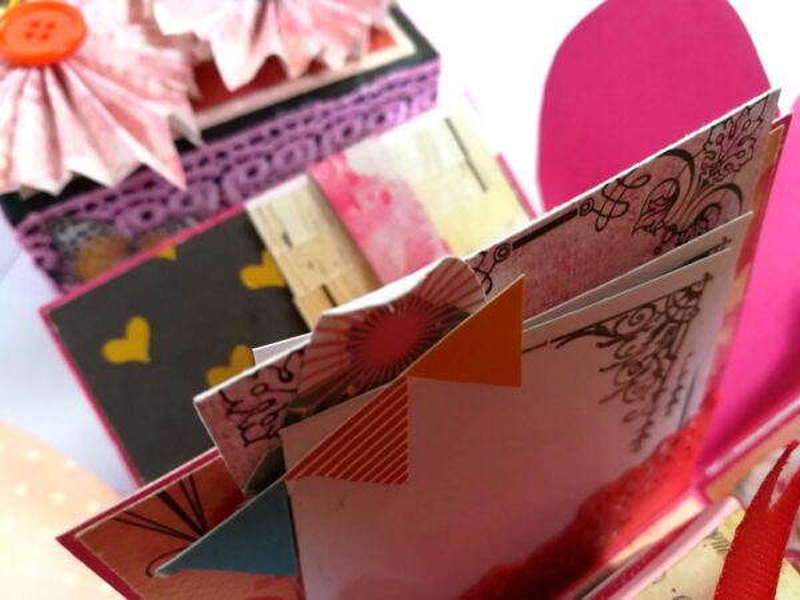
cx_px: 400
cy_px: 300
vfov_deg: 53.1
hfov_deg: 67.3
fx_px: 601
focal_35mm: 26
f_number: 2.2
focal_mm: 3.83
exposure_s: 1/30
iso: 125
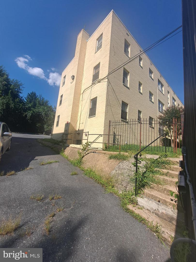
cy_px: 131
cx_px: 98
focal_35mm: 13
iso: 40
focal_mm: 1.74
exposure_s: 1/1590
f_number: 2.2
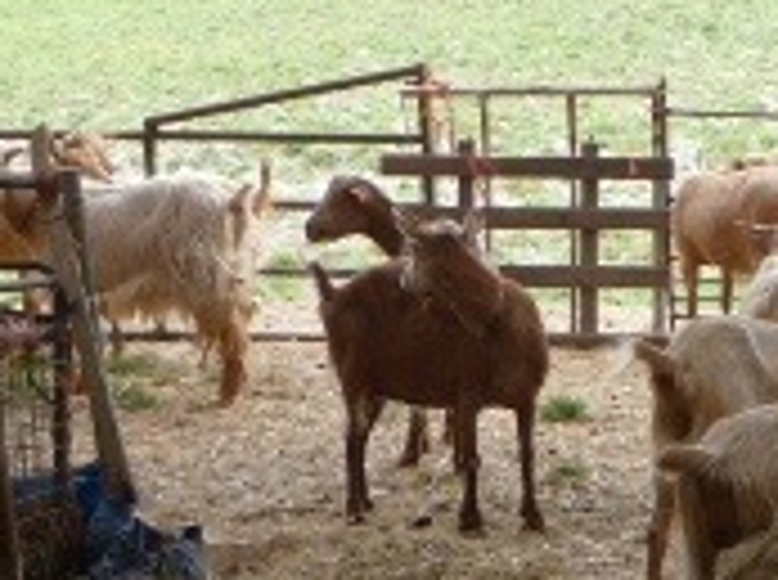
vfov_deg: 9.2
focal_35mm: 161
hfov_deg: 12.1
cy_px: 418
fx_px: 3611
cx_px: 904
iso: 100
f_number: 4.5
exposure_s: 1/50
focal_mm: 10.5
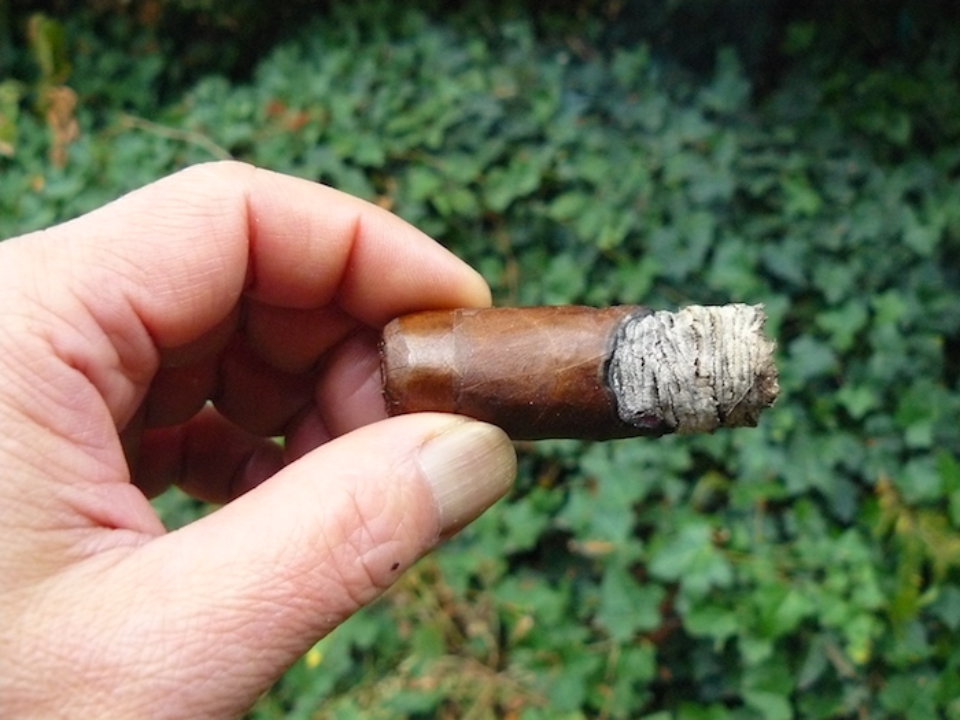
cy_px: 360
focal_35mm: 36
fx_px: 998
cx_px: 480
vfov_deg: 39.7
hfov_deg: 51.4
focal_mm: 6
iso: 400
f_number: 2.8
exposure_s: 1/30
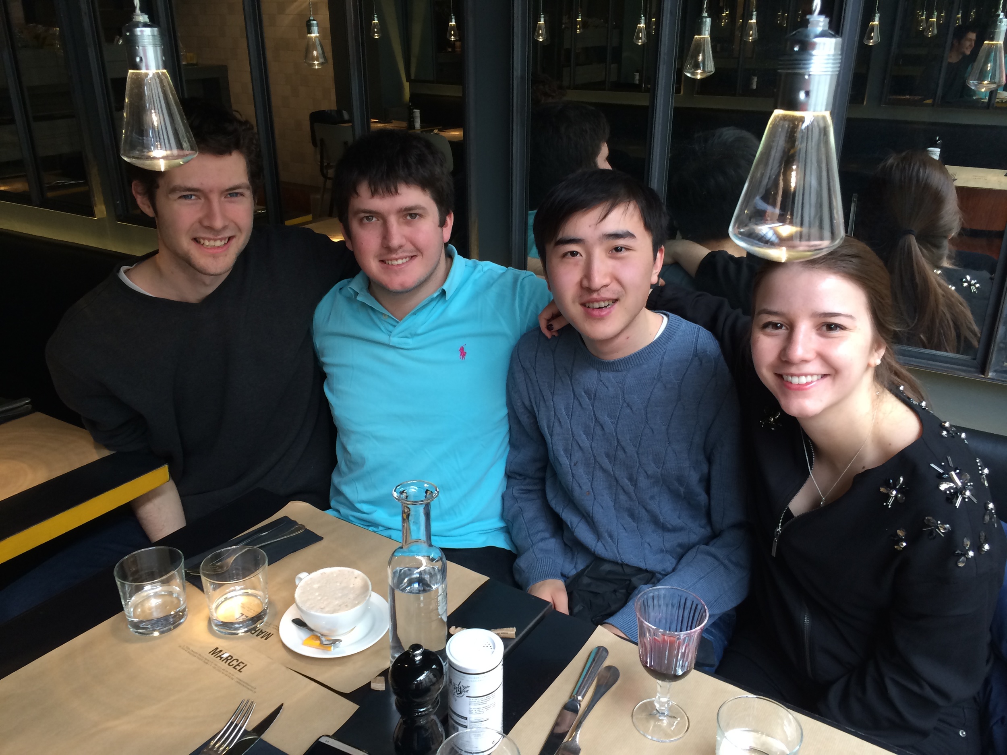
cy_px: 378
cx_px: 504
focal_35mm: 30
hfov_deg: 60.0
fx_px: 873
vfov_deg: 46.8
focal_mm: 4.12
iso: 80
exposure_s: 1/30
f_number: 2.2
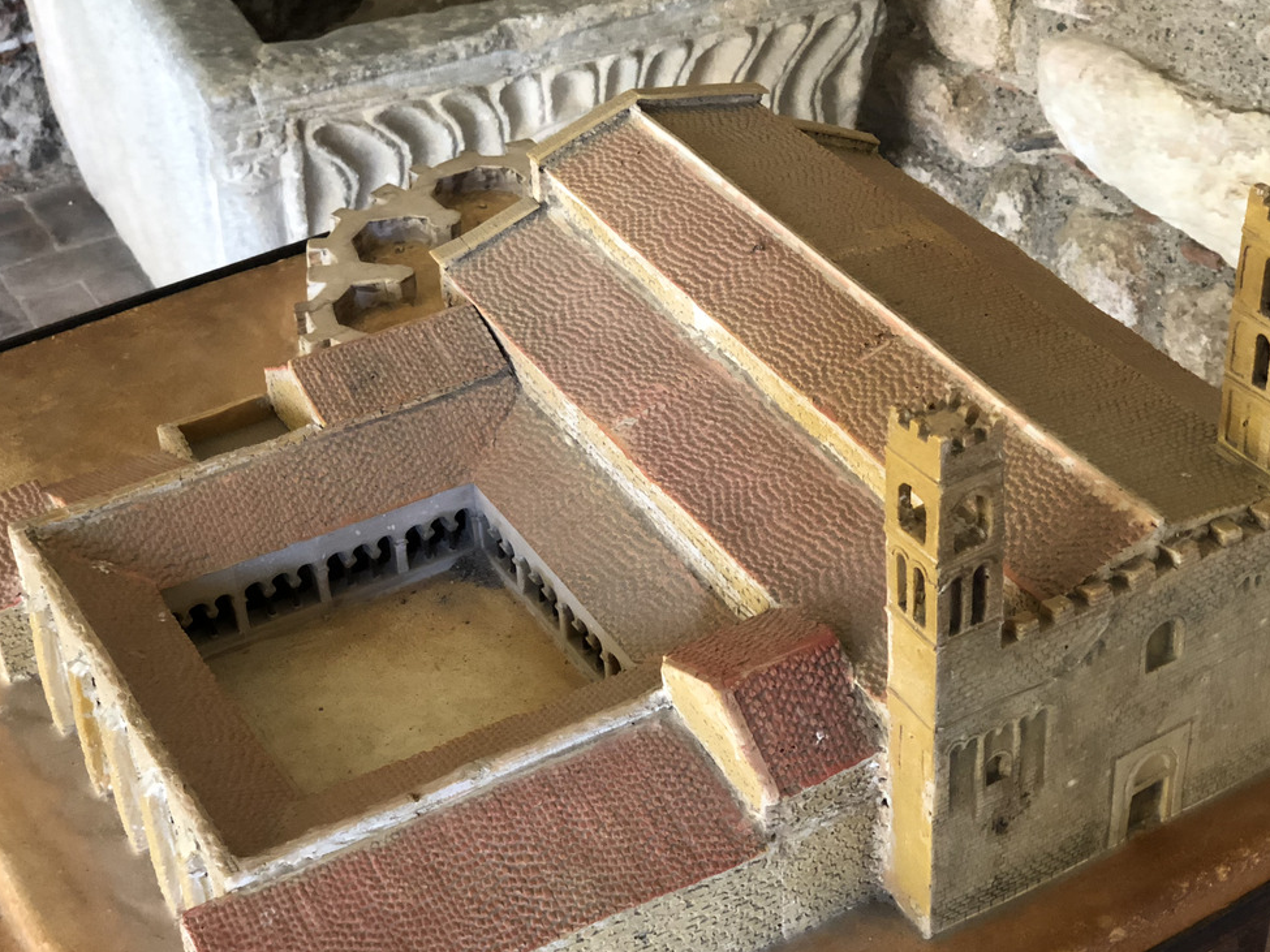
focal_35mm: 64
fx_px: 2348
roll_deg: +2.4
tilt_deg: -37.0
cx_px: 724
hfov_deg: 30.2
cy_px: 457
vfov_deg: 22.9
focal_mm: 6
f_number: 2.4
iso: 125
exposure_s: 1/24
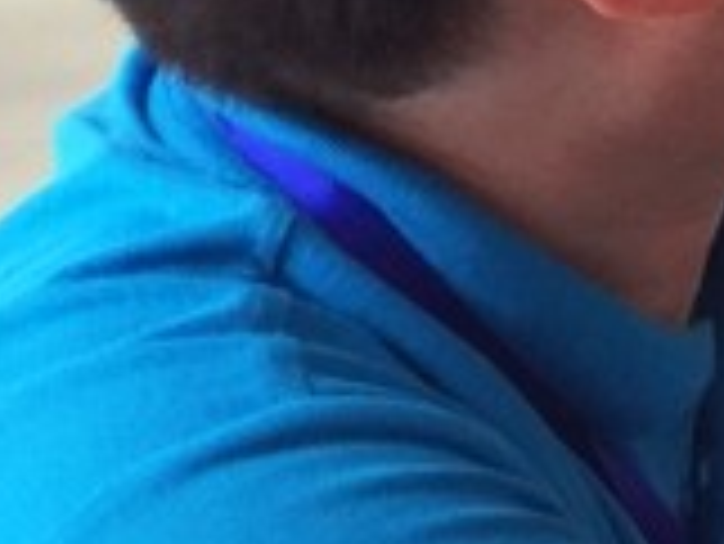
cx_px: 1718
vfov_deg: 9.5
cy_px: -616
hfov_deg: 11.4
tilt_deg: -8.5
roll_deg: -3.2
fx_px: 3014
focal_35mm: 144
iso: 40
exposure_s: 1/33
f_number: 2.2
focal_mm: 4.15
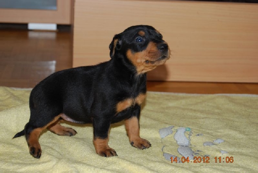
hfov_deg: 24.6
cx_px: 129
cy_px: 86
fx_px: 593
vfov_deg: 16.6
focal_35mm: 82
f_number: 5.6
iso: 200
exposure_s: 1/60
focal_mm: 55
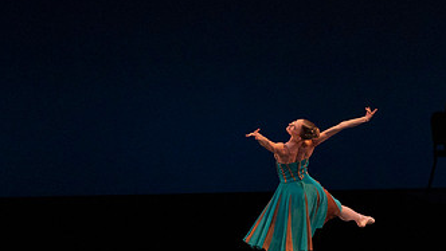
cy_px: 186
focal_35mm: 393
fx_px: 4649
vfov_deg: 3.1
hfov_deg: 5.5
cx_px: 313
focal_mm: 215
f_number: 7.1
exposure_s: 1/400
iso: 8000
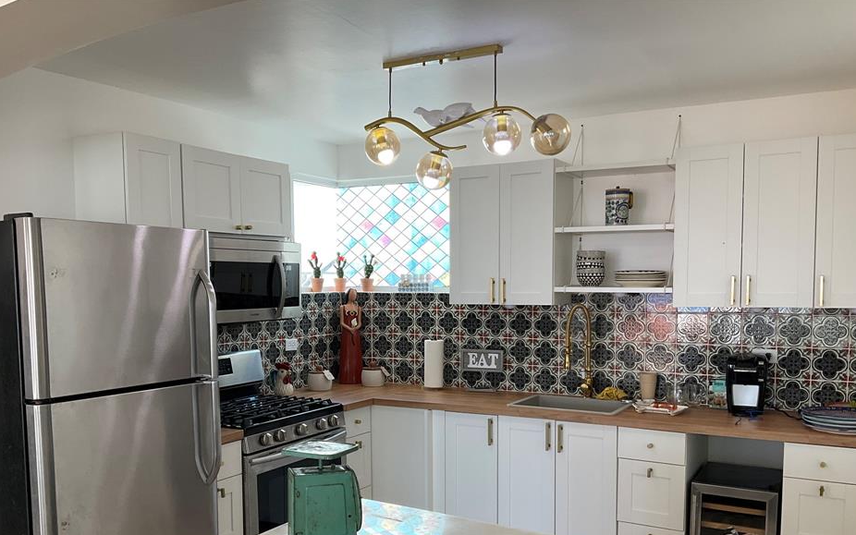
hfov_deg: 56.7
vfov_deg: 36.9
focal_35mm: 34
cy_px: 351
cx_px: 410
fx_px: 793
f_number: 1.8
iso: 40
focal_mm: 3
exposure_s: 1/120
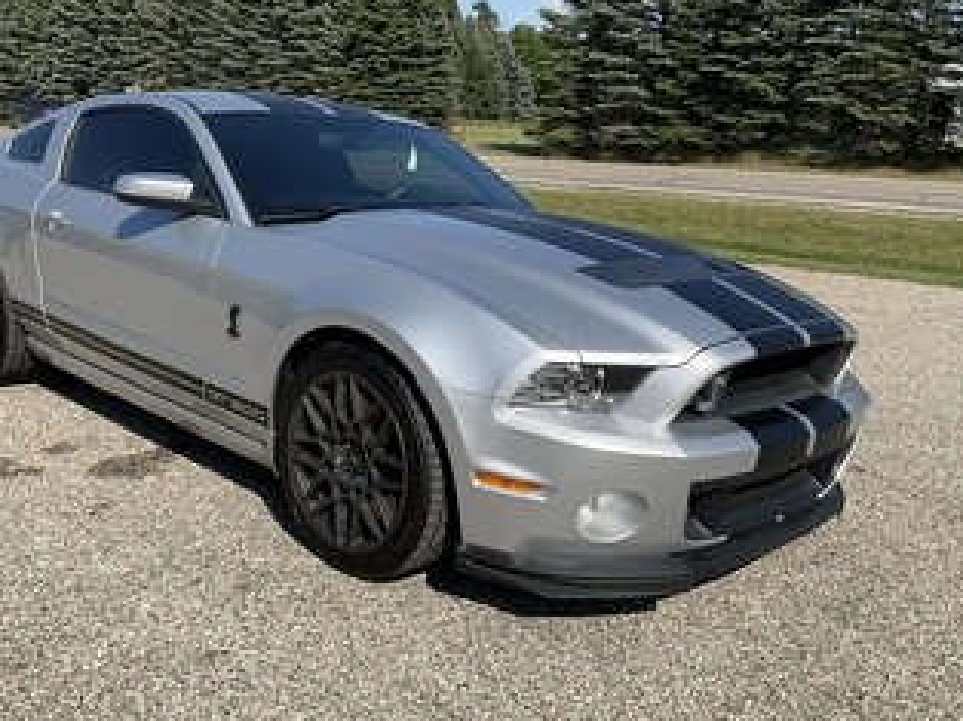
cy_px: 344
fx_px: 1029
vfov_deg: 38.6
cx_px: 442
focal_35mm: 37
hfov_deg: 50.1
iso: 25
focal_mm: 3
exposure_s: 1/2058
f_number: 1.8
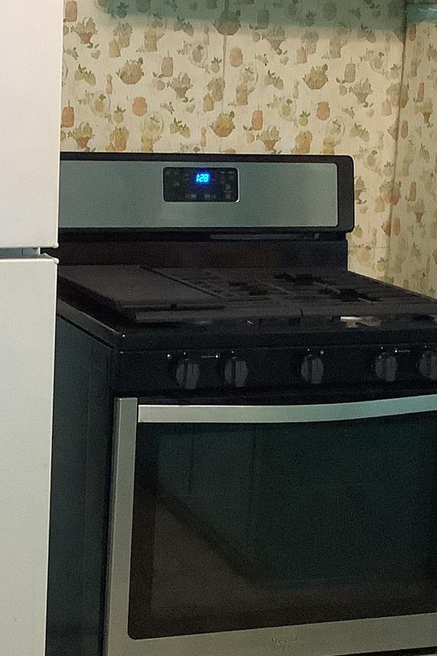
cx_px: 115
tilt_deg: -9.4
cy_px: 280
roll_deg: -1.8
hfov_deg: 16.4
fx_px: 1512
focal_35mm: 83
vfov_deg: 24.5
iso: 400
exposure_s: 1/40
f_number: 2.4
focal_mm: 3.3
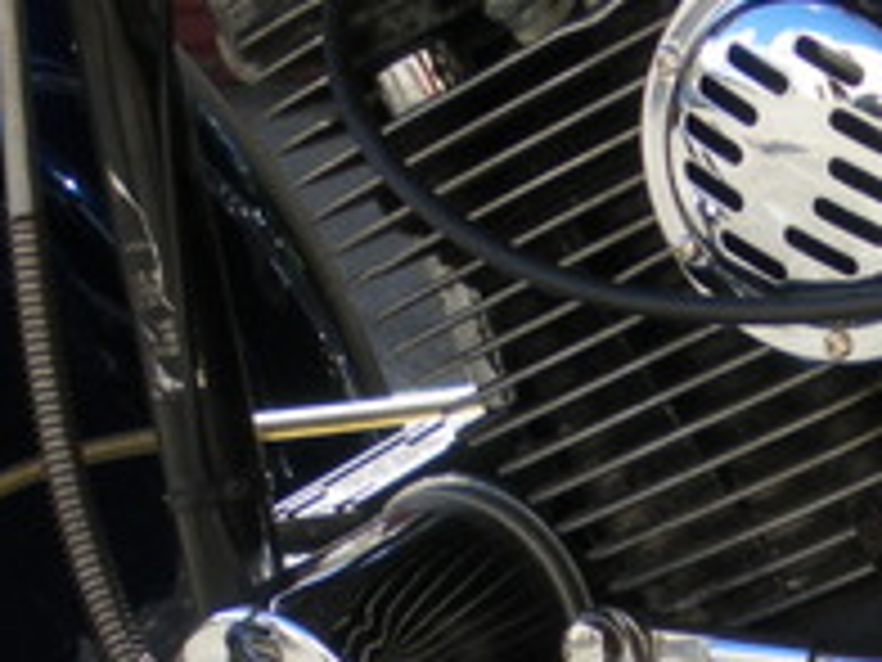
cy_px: 1090
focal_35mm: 147
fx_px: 3745
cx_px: 990
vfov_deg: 9.7
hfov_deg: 13.2
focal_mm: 6.3
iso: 64
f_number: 3.5
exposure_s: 1/250
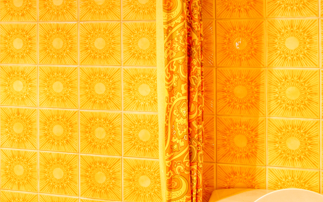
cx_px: 42
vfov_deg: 20.2
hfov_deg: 31.2
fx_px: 555
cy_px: 20
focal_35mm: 63
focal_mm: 24
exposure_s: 1/25
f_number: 4
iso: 250
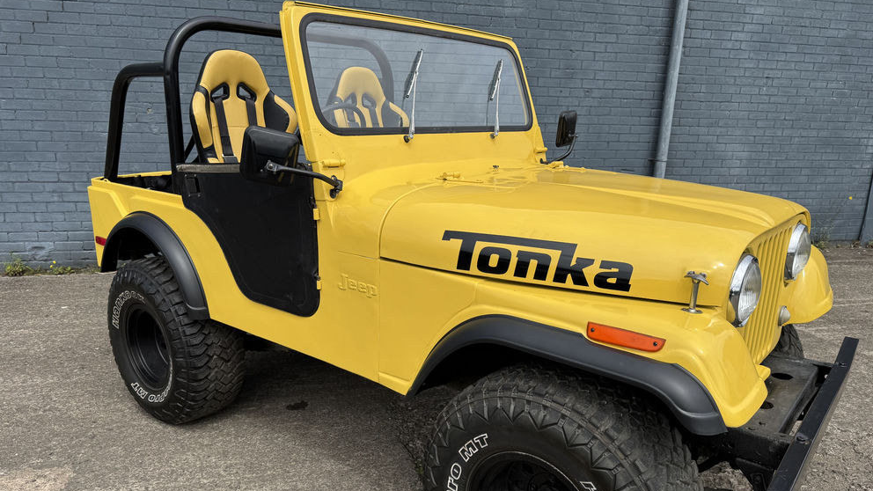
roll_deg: -0.6
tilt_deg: -17.7
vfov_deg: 42.4
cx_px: 444
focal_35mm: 27
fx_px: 625
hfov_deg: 69.9
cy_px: 319
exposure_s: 1/4049
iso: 80
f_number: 1.78
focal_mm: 6.76
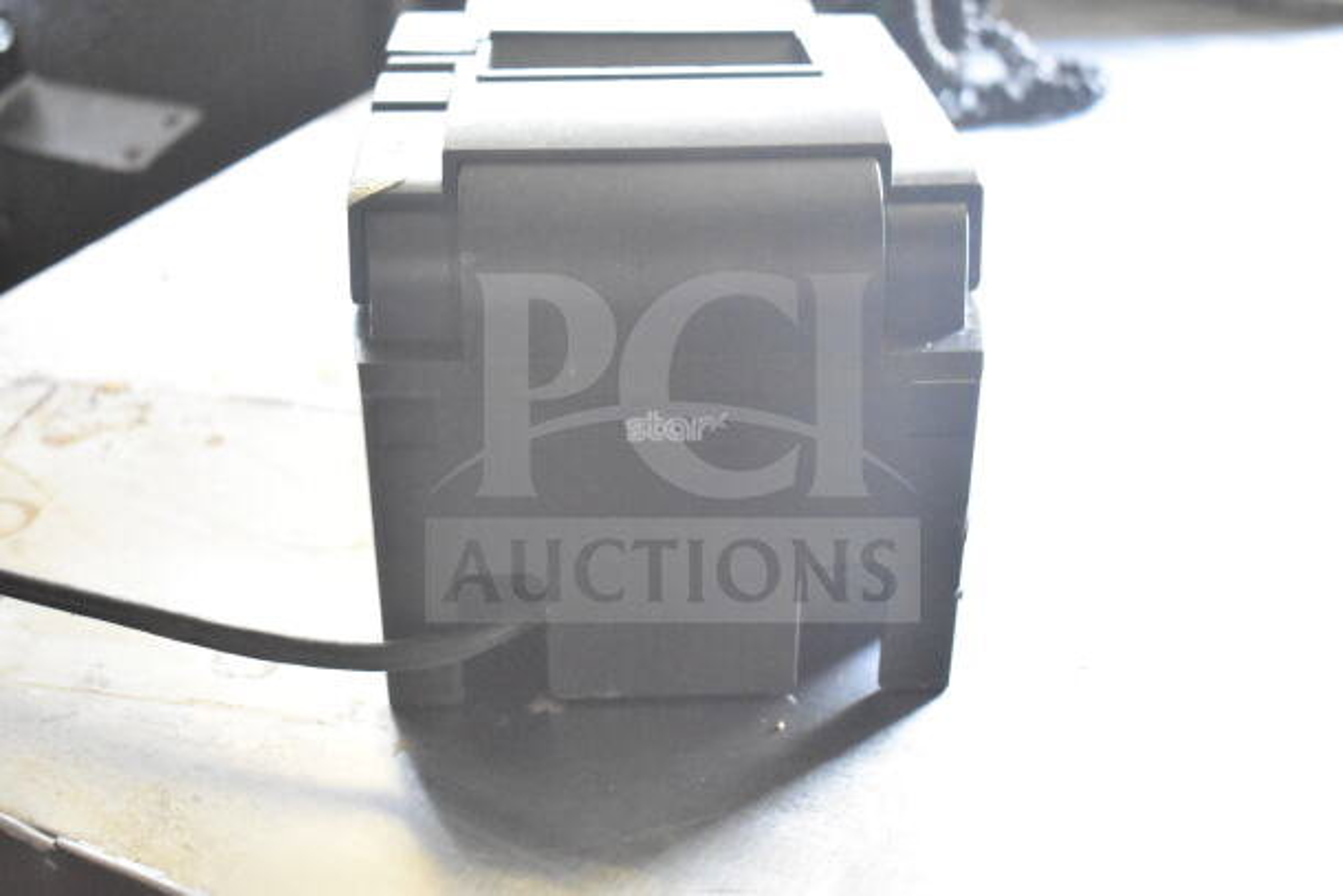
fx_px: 1791
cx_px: 672
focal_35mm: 48
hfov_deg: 41.1
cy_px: 448
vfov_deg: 28.1
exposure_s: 1/50
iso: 12800
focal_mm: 32
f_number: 4.5
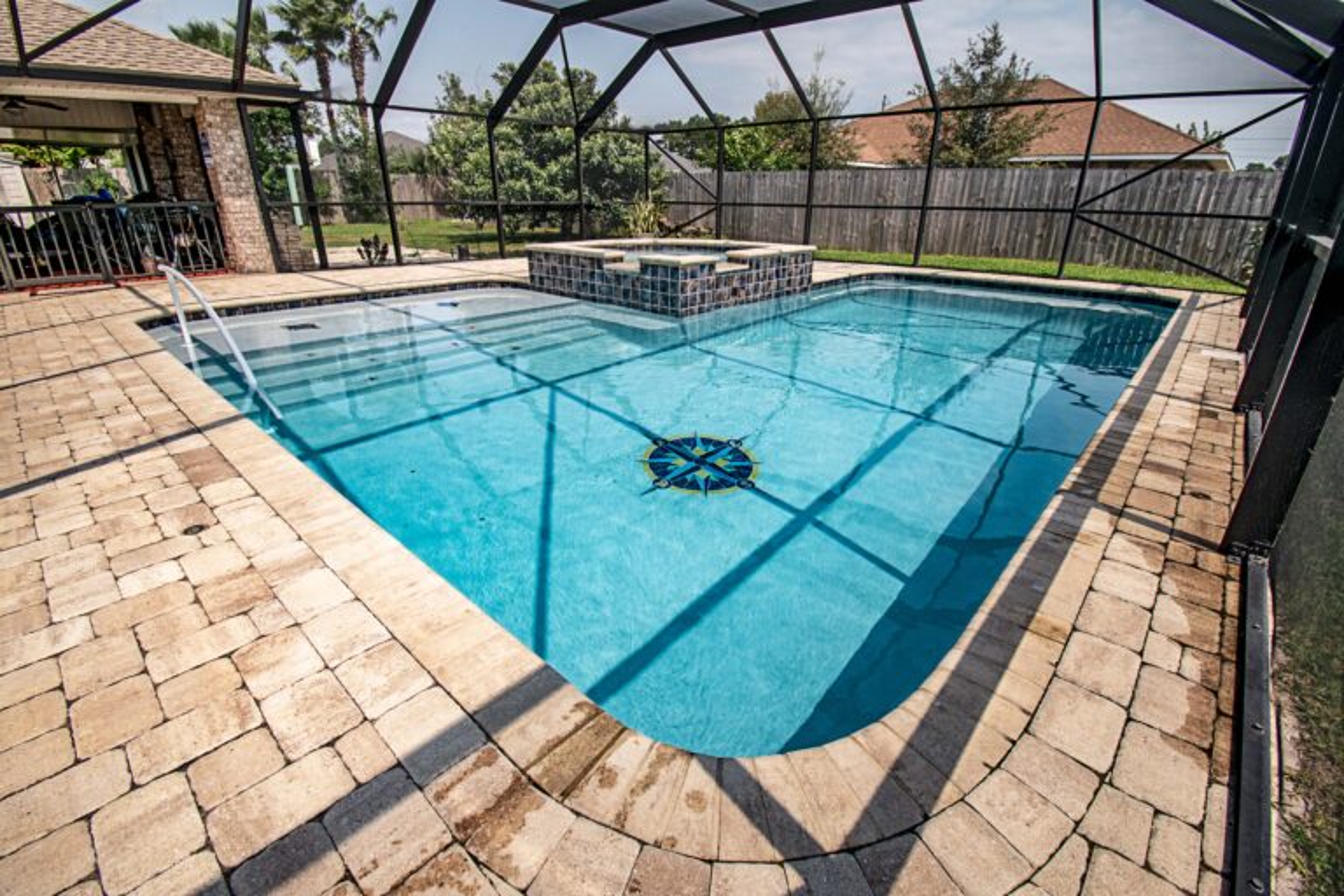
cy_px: 448
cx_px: 672
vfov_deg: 77.3
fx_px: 560
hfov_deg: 100.4
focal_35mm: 15
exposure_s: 1/20
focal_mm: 10
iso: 200
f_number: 16
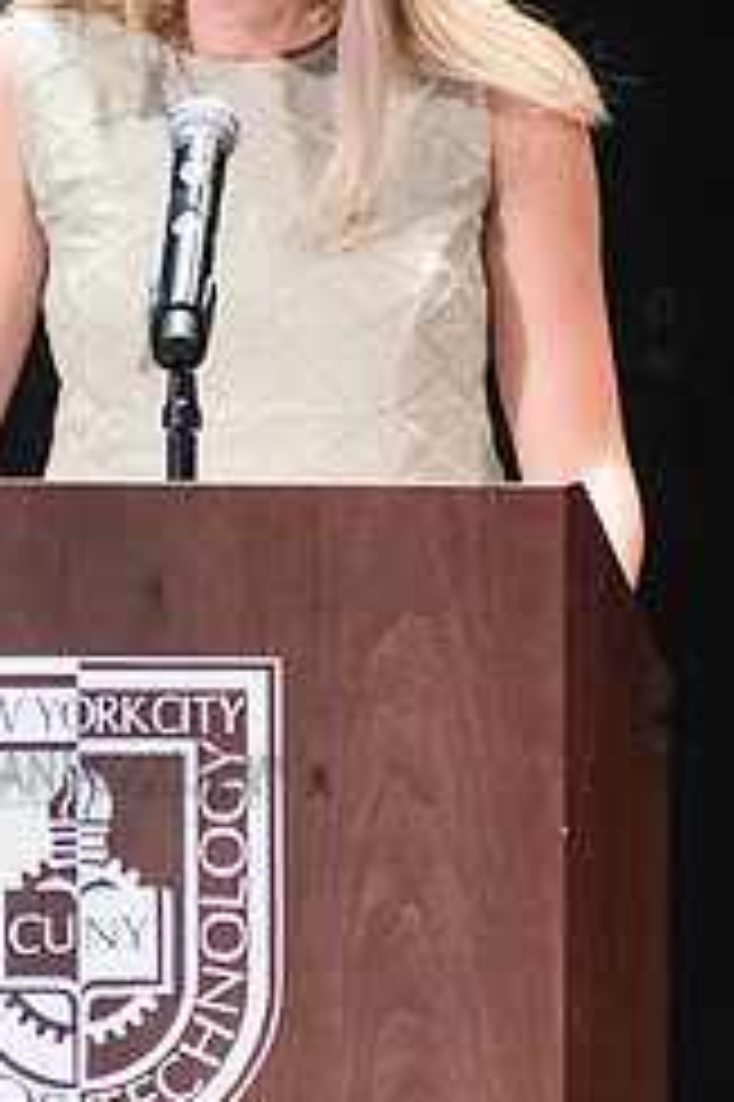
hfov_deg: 1.8
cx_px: 22
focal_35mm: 755
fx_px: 23121
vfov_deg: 2.7
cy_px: -46
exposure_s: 1/320
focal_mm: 200
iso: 4000
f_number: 2.8
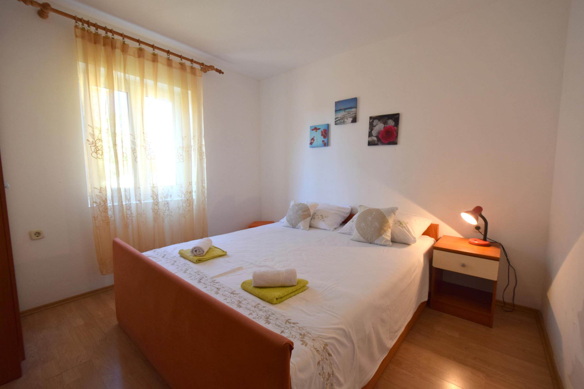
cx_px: 292
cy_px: 194
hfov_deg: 100.4
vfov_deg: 77.3
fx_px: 243
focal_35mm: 15
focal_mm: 10
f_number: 4.5
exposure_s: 1/80
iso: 400
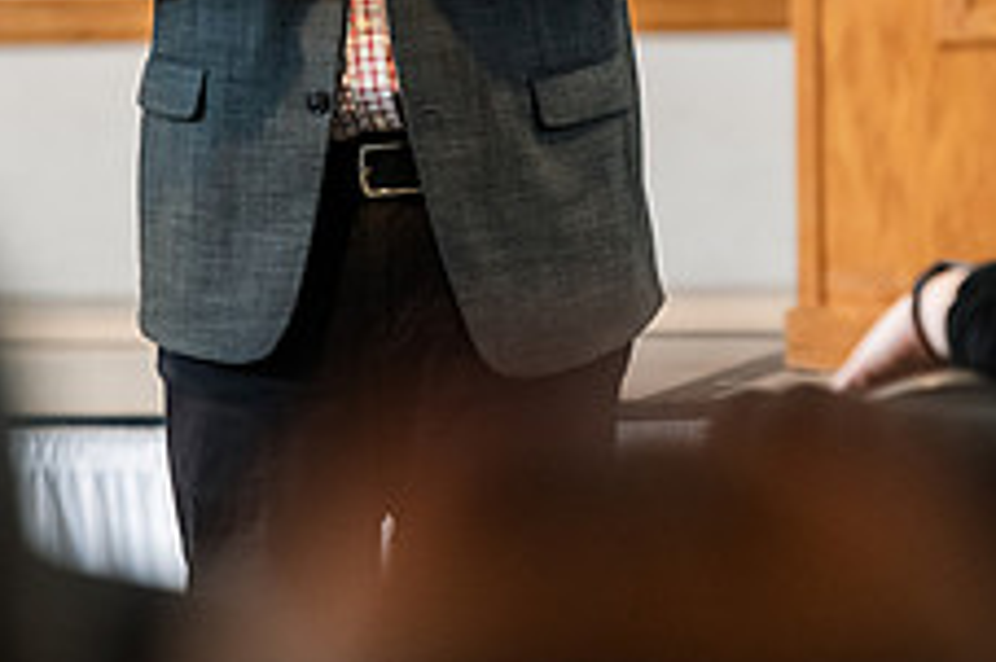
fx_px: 12026
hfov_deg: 4.7
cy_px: -178
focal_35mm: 435
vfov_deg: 3.2
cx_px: 320
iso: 1250
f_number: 3.2
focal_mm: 170
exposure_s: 1/200
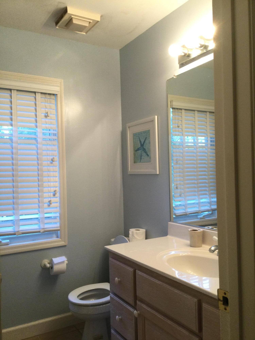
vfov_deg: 58.4
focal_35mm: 31
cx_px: 128
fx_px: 304
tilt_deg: +0.4
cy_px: 170
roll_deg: +1.1
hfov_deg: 45.4
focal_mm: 3.3
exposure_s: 1/33
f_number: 2.4
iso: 64
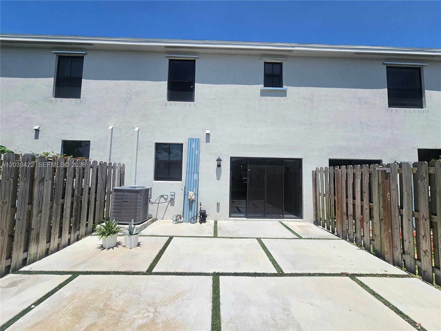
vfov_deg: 89.9
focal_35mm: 13
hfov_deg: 106.2
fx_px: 166
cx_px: 220
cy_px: 166
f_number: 2.2
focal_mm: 2.2
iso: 50
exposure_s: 1/4579
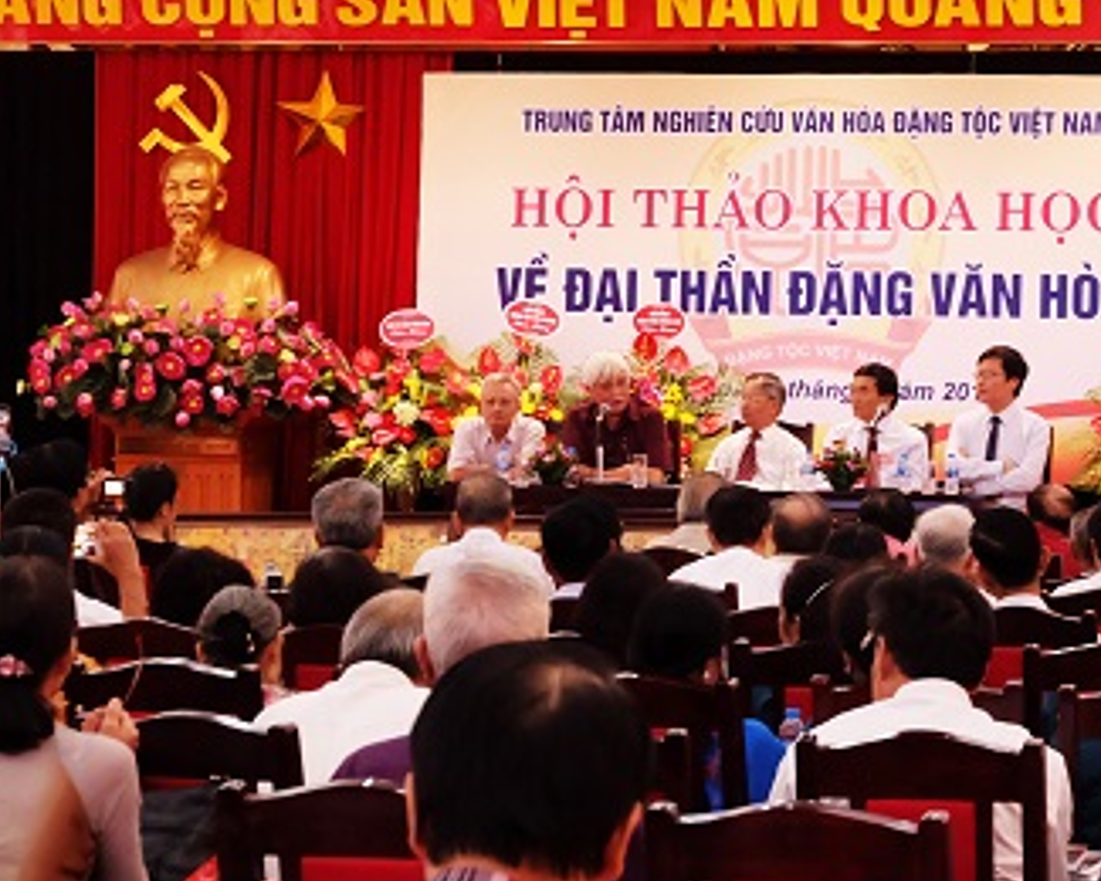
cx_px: 806
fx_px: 4236
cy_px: 230
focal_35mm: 130
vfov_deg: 11.8
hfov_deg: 14.8
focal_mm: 50
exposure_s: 1/38
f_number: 9
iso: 3200
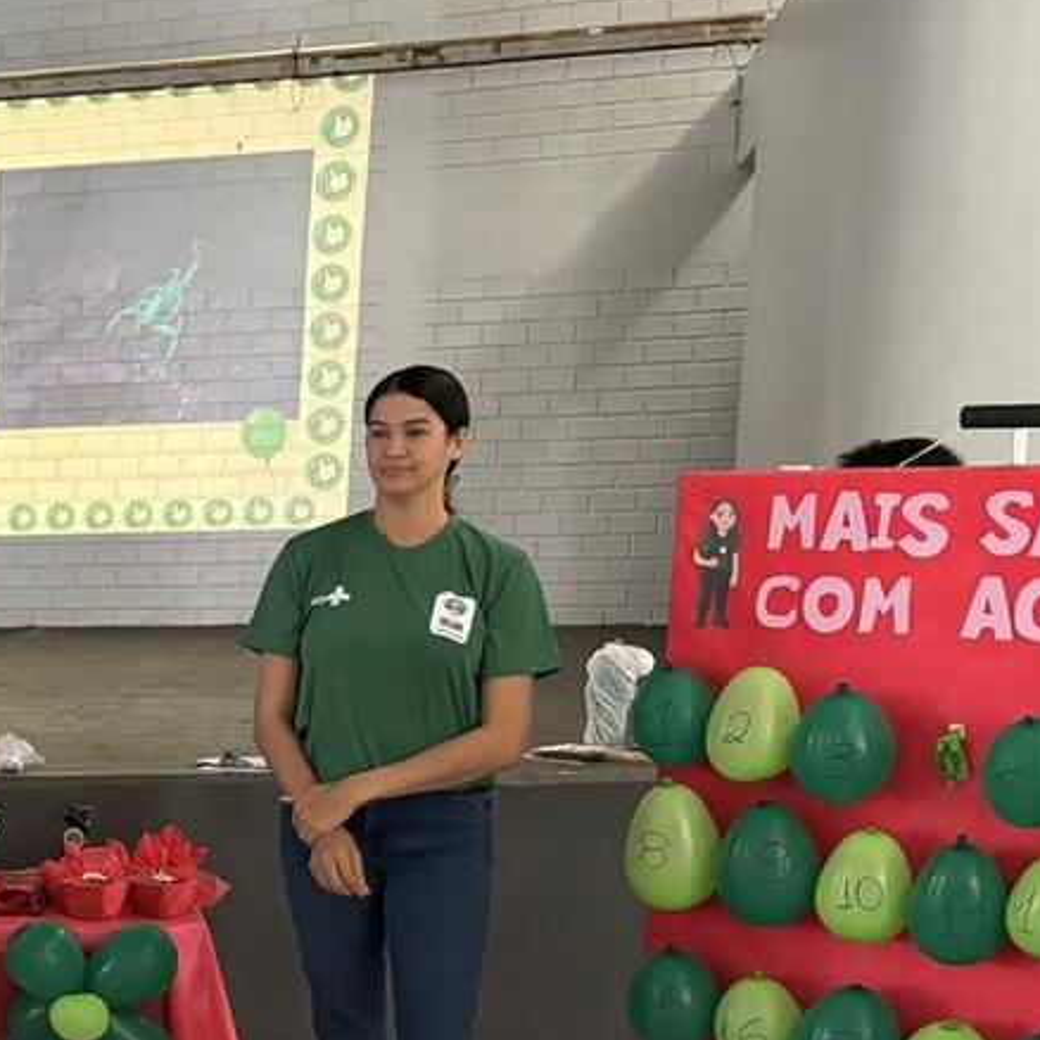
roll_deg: +1.0
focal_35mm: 63
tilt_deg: -10.0
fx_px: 2141
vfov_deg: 26.5
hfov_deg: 24.0
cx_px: -316
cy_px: 900
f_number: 1.6
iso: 500
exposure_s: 1/30
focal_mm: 5.96
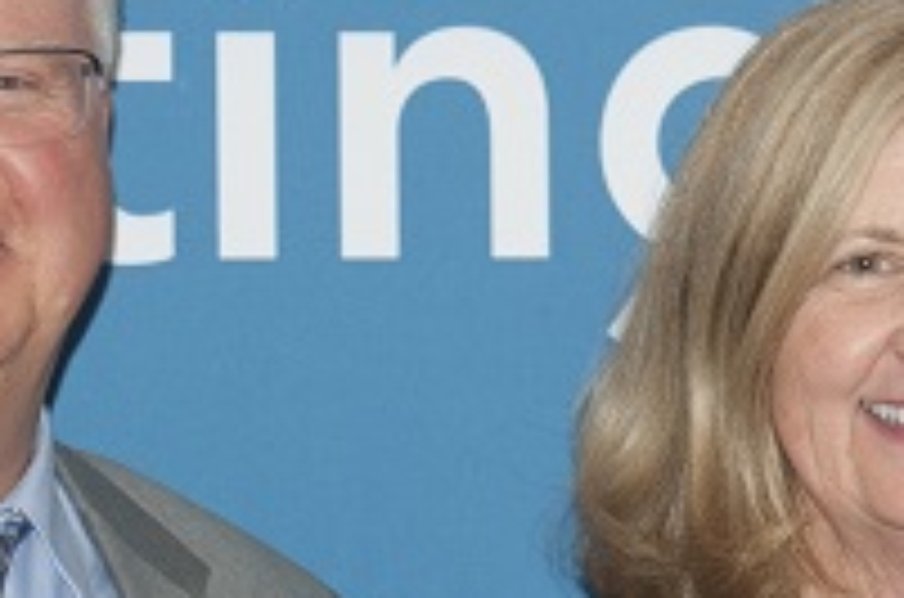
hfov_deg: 7.4
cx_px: 994
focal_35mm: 279
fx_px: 6989
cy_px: 450
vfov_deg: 4.9
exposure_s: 1/80
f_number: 4
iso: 800
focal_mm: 70
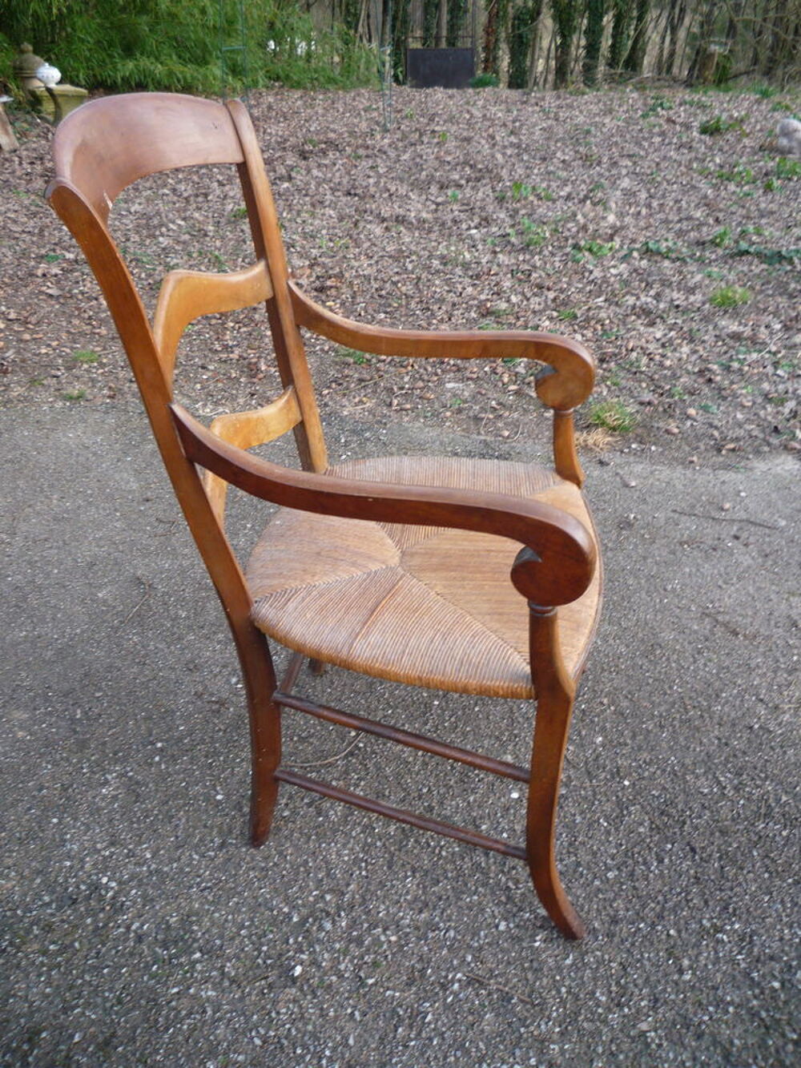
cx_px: 400
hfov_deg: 46.8
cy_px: 534
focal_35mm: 30
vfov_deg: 60.0
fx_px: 925
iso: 100
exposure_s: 1/30
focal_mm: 5.2
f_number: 3.3
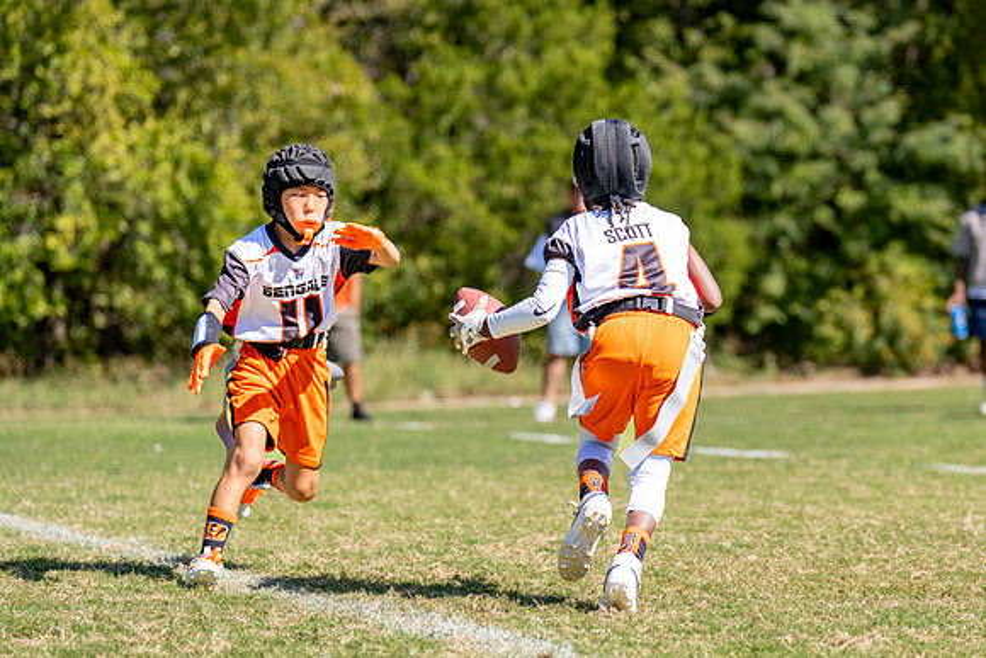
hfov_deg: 14.8
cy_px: 372
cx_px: 608
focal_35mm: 138
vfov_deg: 9.9
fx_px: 3786
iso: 160
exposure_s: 1/2000
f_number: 2.8
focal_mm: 106
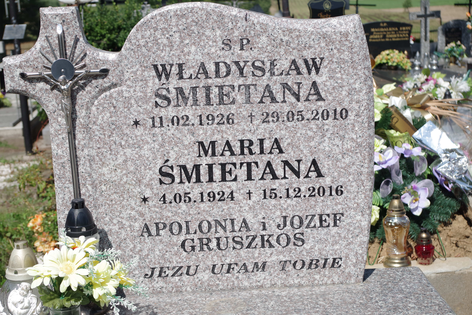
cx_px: 236
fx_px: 767
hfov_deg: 34.2
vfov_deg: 23.2
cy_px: 158
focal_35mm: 58
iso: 100
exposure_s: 1/400
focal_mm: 39
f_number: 7.1
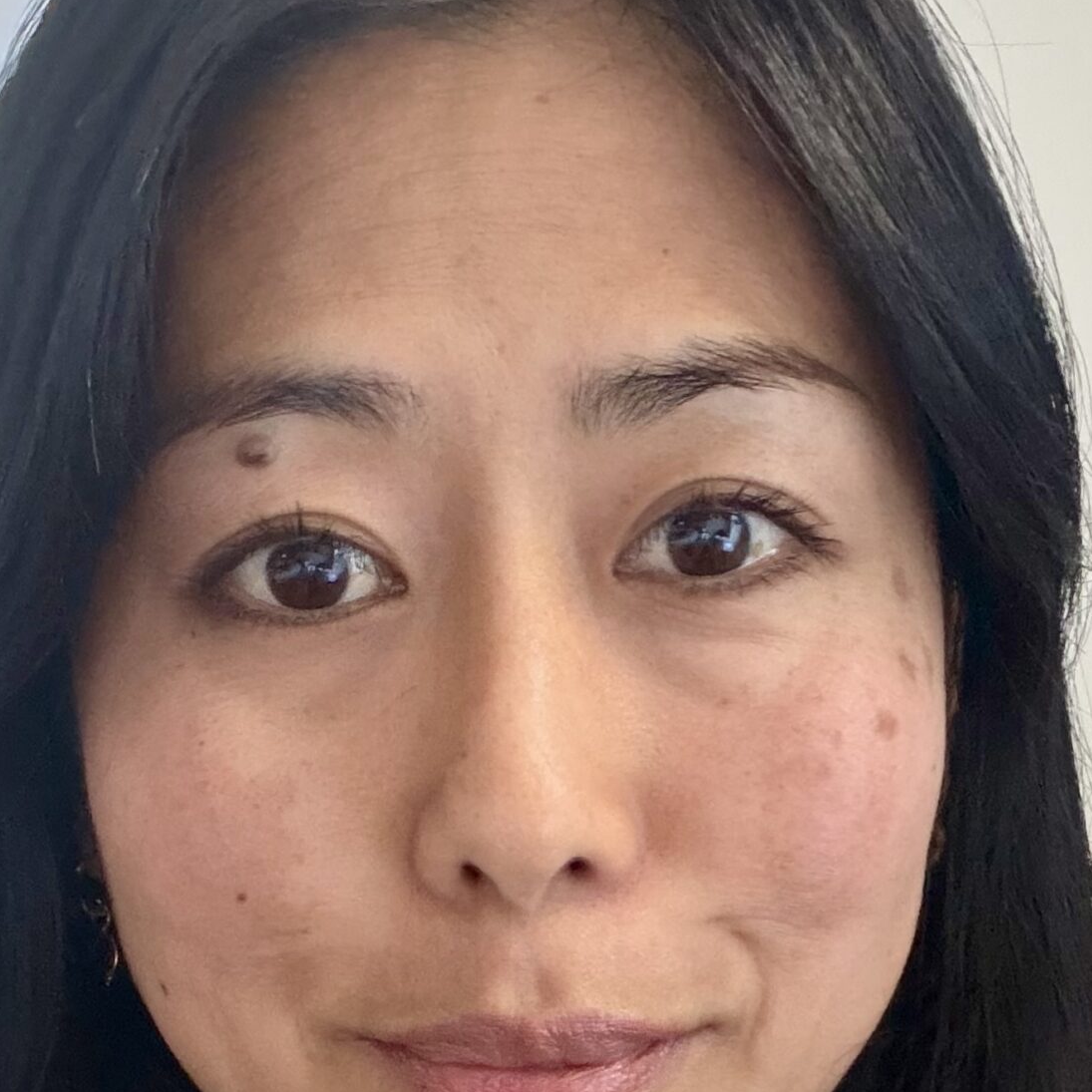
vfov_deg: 27.3
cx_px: 475
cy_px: 824
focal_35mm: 62
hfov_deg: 27.7
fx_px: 2213
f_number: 1.9
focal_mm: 2.71
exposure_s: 1/25
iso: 640
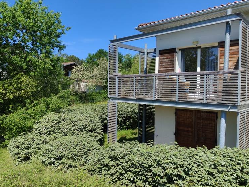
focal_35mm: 29
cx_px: 121
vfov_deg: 48.2
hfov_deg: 61.6
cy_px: 93
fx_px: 209
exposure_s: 1/1400
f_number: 1.95
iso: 50
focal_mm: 5.52
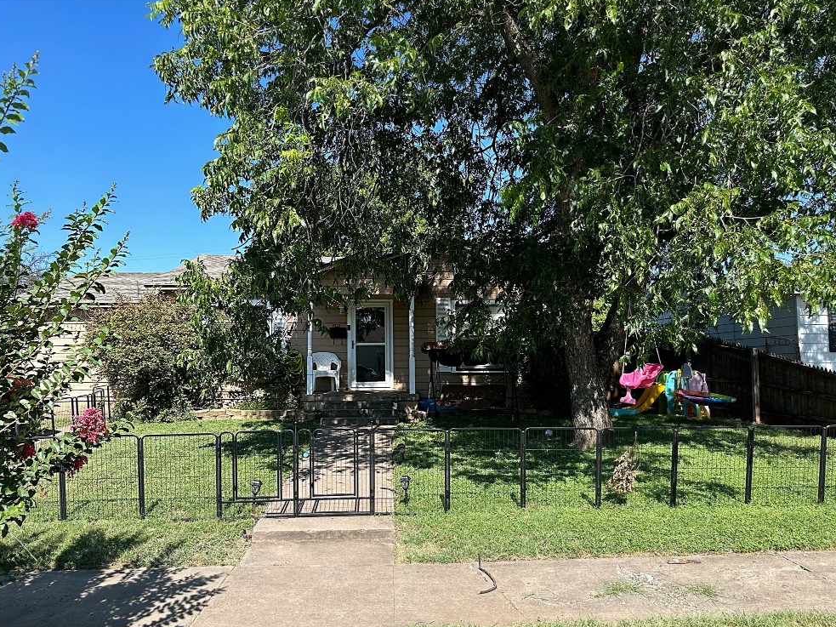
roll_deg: +0.3
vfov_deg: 54.9
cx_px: 401
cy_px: 321
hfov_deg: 69.4
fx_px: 604
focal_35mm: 25
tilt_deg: +5.2
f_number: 1.78
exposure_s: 1/2110
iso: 80
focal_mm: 6.86
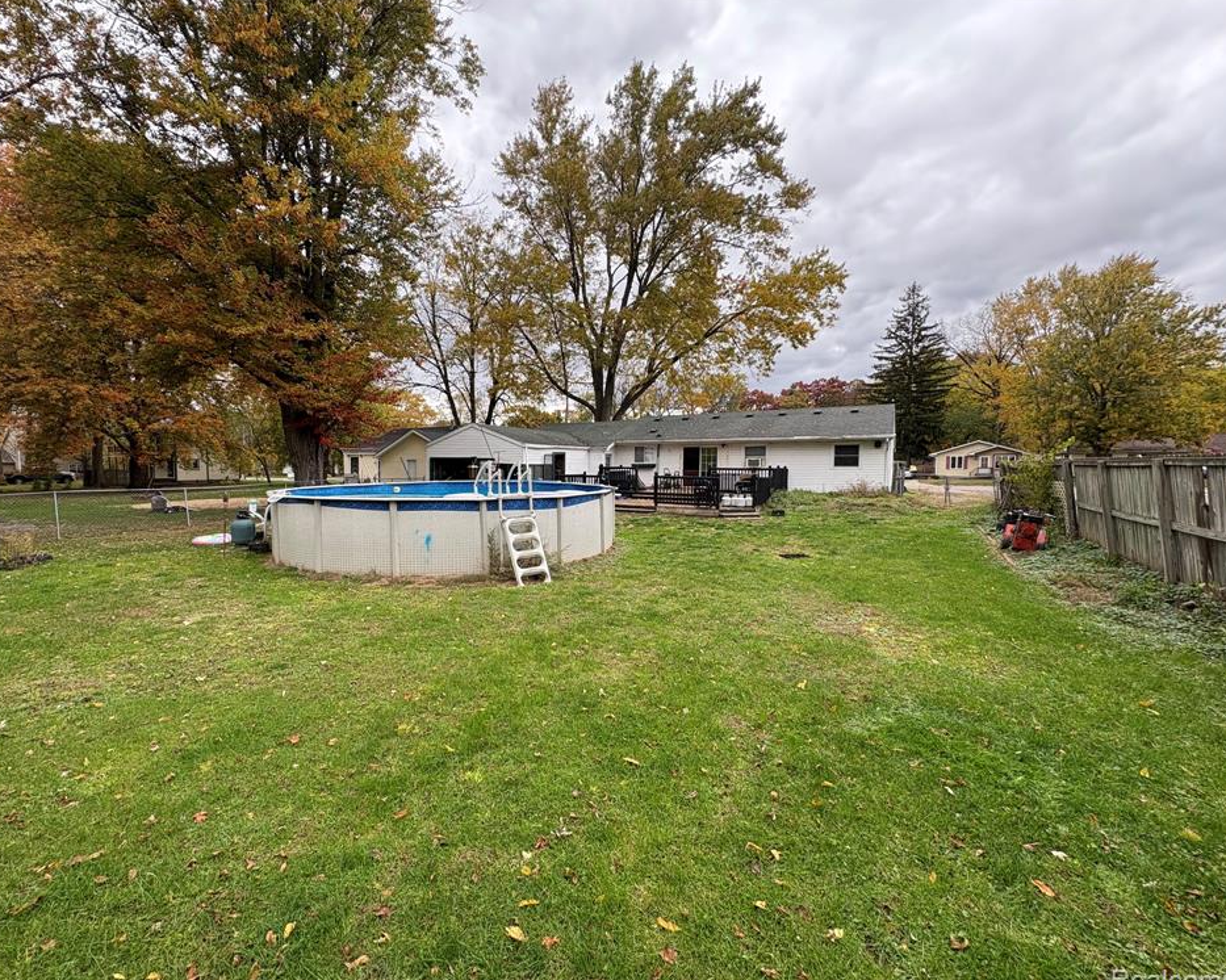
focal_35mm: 15
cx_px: 572
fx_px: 544
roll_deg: -0.8
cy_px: 497
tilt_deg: -2.8
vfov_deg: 84.0
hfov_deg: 96.7
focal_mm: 2.22
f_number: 2.2
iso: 40
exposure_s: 1/145
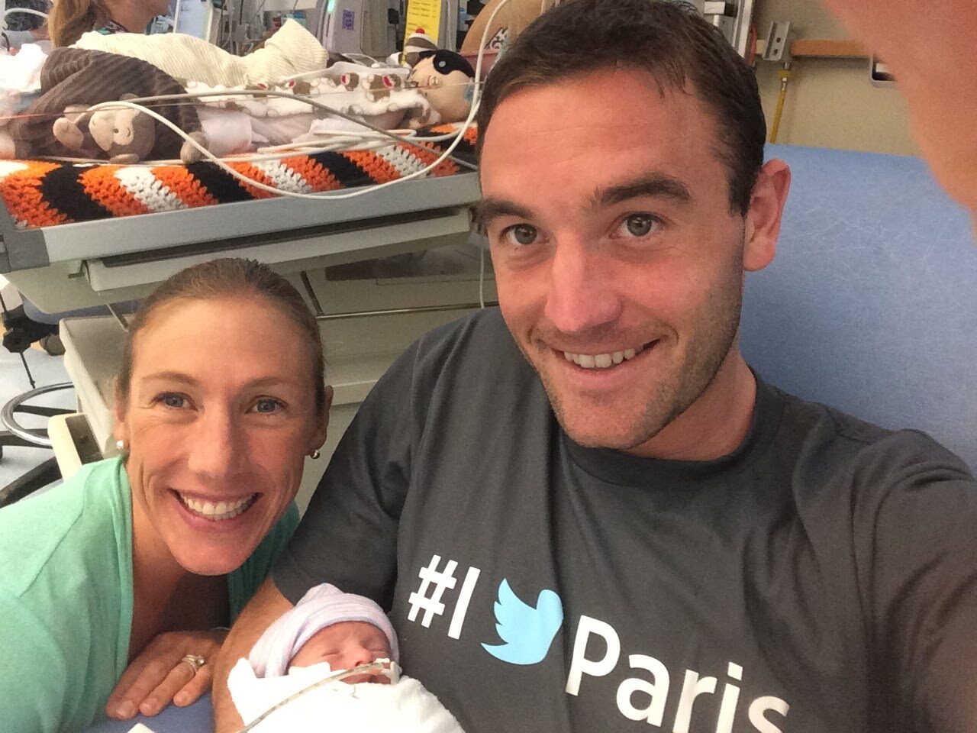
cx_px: 488
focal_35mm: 33
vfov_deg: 42.9
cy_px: 366
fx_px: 931
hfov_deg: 55.4
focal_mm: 2.15
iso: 250
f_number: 2.4
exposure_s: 1/30
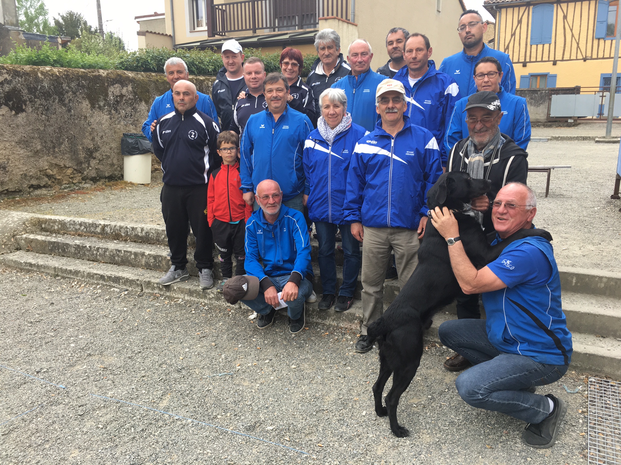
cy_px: 232
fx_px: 520
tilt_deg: -13.5
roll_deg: +0.0
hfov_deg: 61.7
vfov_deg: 48.2
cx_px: 310
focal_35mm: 29
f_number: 2.2
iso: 40
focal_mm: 4.15
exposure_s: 1/100
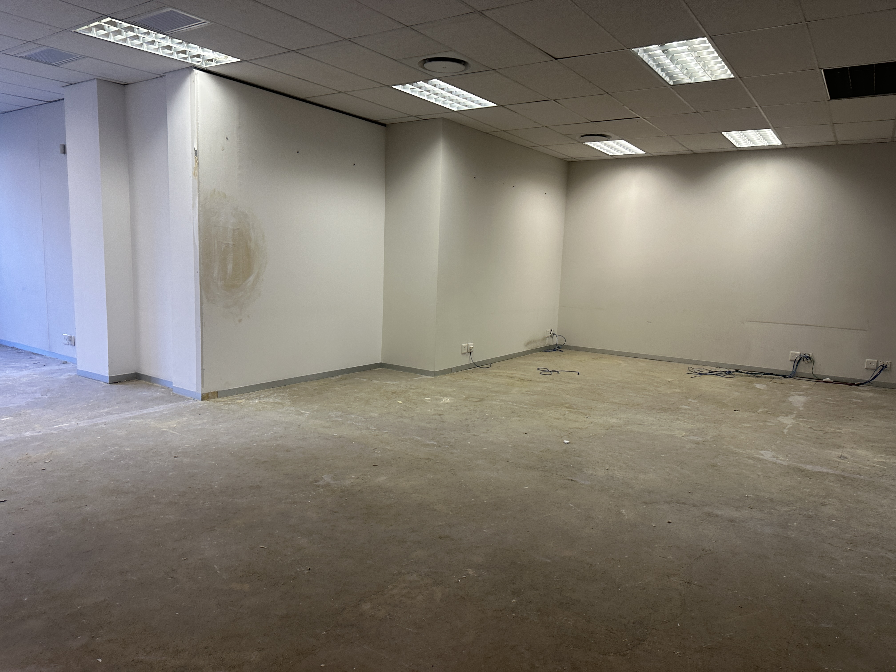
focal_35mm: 24
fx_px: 621
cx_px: 448
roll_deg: +0.7
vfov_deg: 56.8
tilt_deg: -5.4
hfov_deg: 71.6
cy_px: 336
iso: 125
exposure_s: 1/100
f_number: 1.78
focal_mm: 6.86
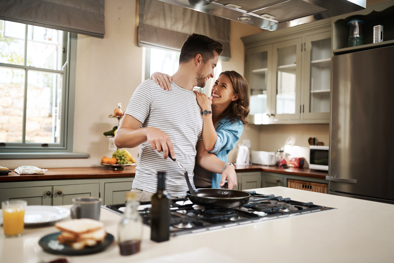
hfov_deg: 54.4
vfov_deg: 37.9
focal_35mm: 35
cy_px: 132
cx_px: 197
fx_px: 383
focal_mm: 35
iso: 160
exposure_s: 1/250
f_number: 1.6
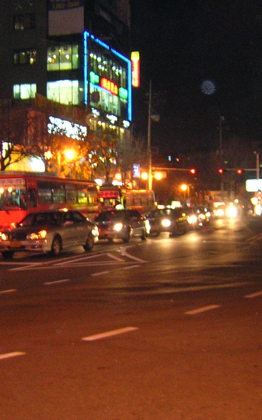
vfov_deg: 36.3
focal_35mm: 56
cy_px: 192
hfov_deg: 23.1
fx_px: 640
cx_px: 95
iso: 400
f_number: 2.6
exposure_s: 1/11.2
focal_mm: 4.7
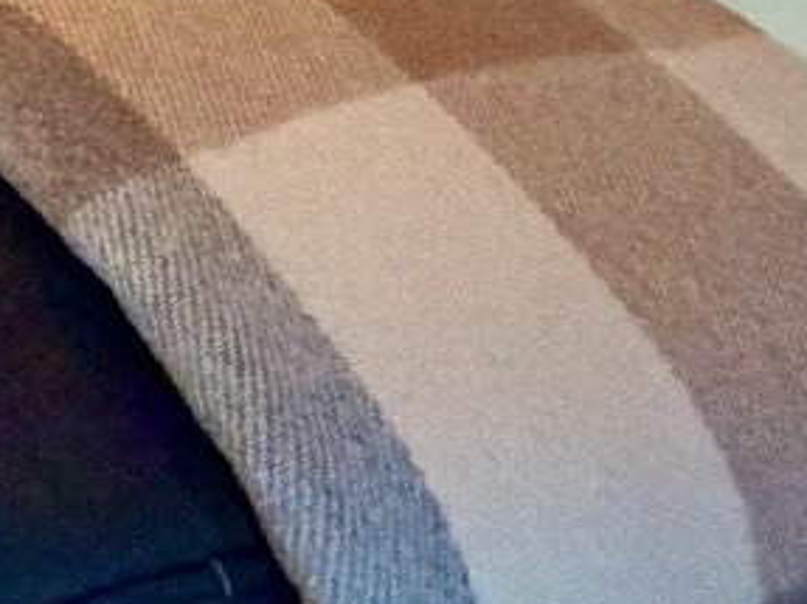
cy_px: -820
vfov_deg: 13.8
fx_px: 1818
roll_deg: +0.3
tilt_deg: -5.3
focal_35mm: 78
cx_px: -1015
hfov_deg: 15.9
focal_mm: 2.22
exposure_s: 1/74
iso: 320
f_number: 2.2
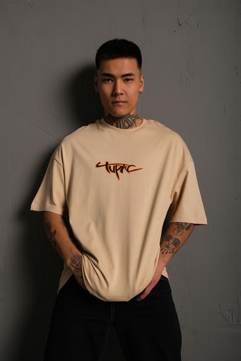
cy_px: 180
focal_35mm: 35
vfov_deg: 54.4
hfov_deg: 37.9
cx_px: 120
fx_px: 351
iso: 160
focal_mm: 23.3
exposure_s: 1/160
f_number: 5
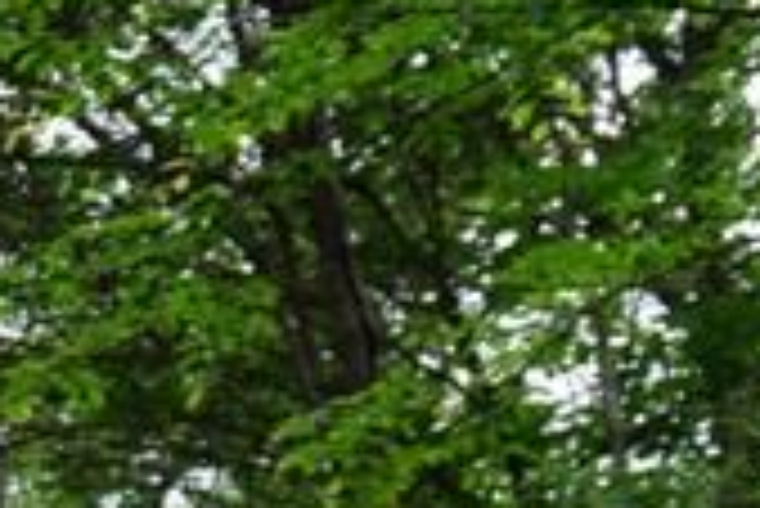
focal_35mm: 145
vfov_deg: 9.1
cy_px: 872
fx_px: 3064
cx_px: -1412
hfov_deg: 10.6
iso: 100
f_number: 4.5
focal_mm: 16
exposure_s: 1/60
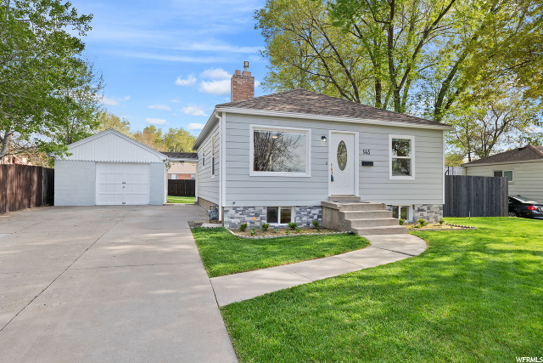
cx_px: 272
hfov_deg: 81.2
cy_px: 182
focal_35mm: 21
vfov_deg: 59.5
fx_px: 317
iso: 64
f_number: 8
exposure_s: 1/40
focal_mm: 21
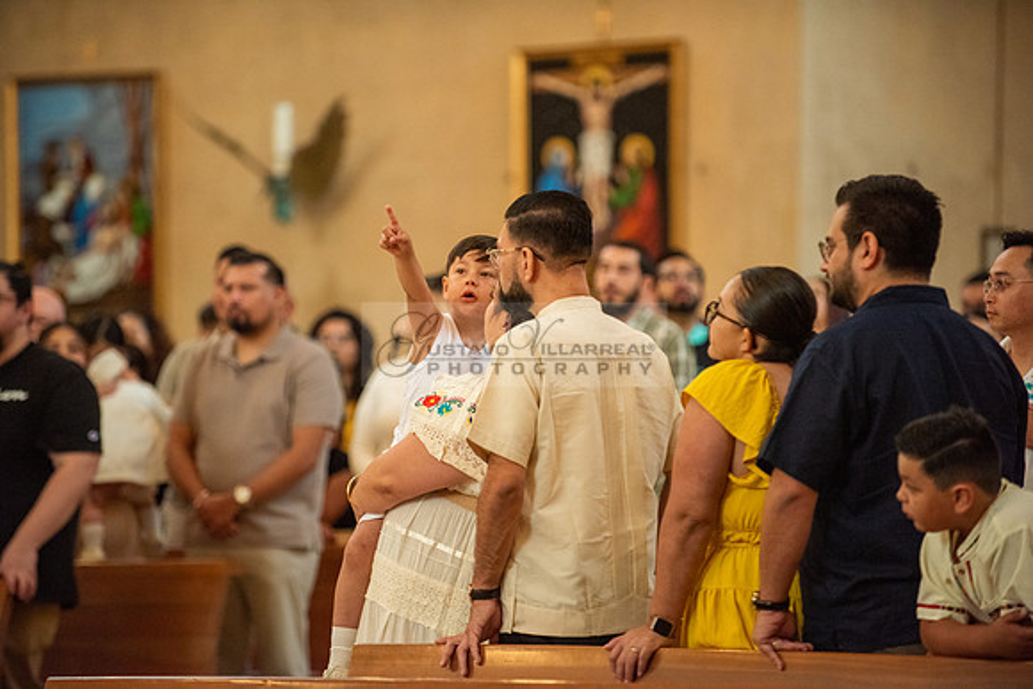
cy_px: 344
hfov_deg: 10.3
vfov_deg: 6.9
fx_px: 5740
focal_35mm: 200
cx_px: 516
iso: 2000
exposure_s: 1/160
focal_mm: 200
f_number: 2.8
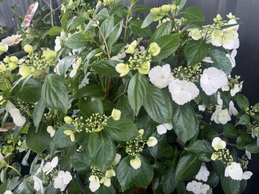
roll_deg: +4.0
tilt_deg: -27.7
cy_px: 97
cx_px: 130
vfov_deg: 56.8
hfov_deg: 71.6
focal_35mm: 24
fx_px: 180
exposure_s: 1/154
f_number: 1.78
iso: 64
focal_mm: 6.76
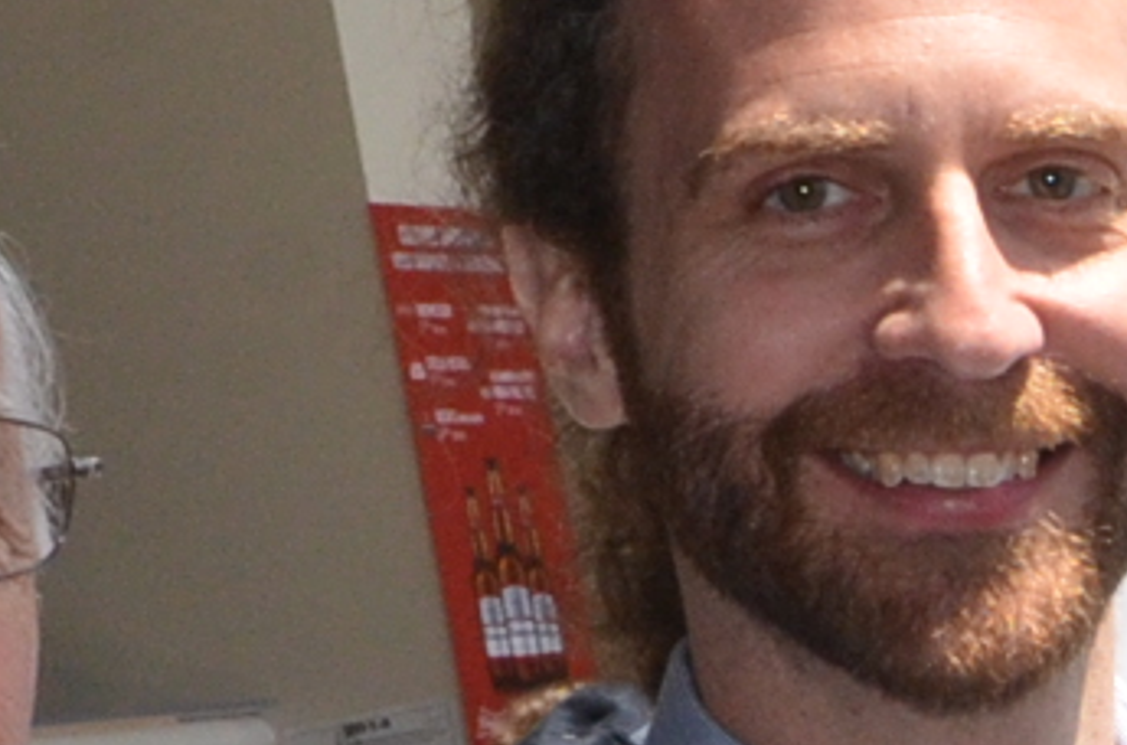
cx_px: 2375
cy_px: 1016
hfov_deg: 8.3
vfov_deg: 5.7
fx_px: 7368
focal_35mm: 236
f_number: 13
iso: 1000
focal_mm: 22
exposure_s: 1/250
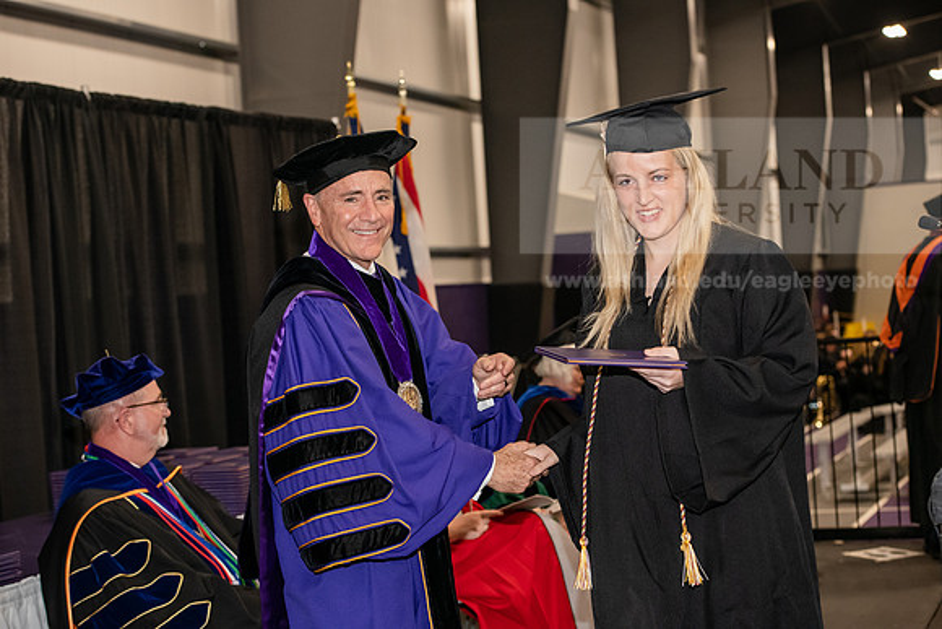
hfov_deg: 28.8
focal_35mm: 70
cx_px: 471
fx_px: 1832
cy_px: 314
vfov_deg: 19.5
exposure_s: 1/200
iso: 2500
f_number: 5
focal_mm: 70
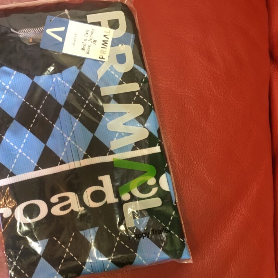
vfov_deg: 44.9
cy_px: 145
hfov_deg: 43.9
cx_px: 81
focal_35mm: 37
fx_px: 336
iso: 160
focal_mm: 4.15
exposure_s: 1/33
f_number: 2.2
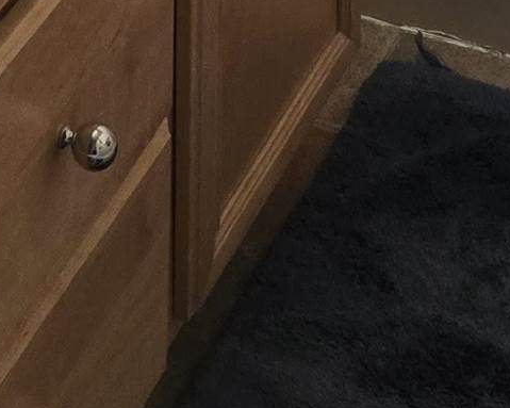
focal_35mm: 144
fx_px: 2173
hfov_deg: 13.3
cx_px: 104
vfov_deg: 9.2
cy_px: -671
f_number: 1.8
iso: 500
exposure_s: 1/120
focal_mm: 5.4
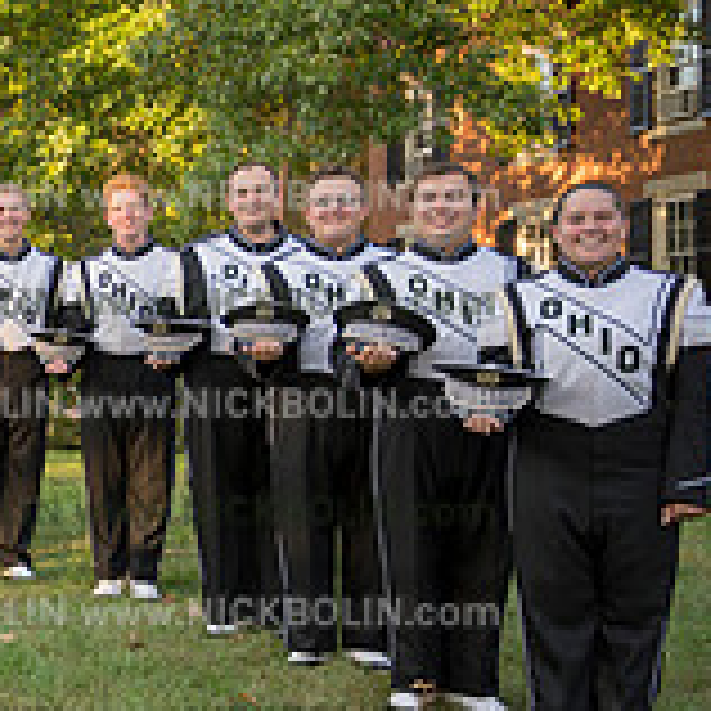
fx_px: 1813
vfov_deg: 22.2
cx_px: -558
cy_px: 407
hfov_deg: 17.9
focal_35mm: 78
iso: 125
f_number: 4
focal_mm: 25
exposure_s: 1/100
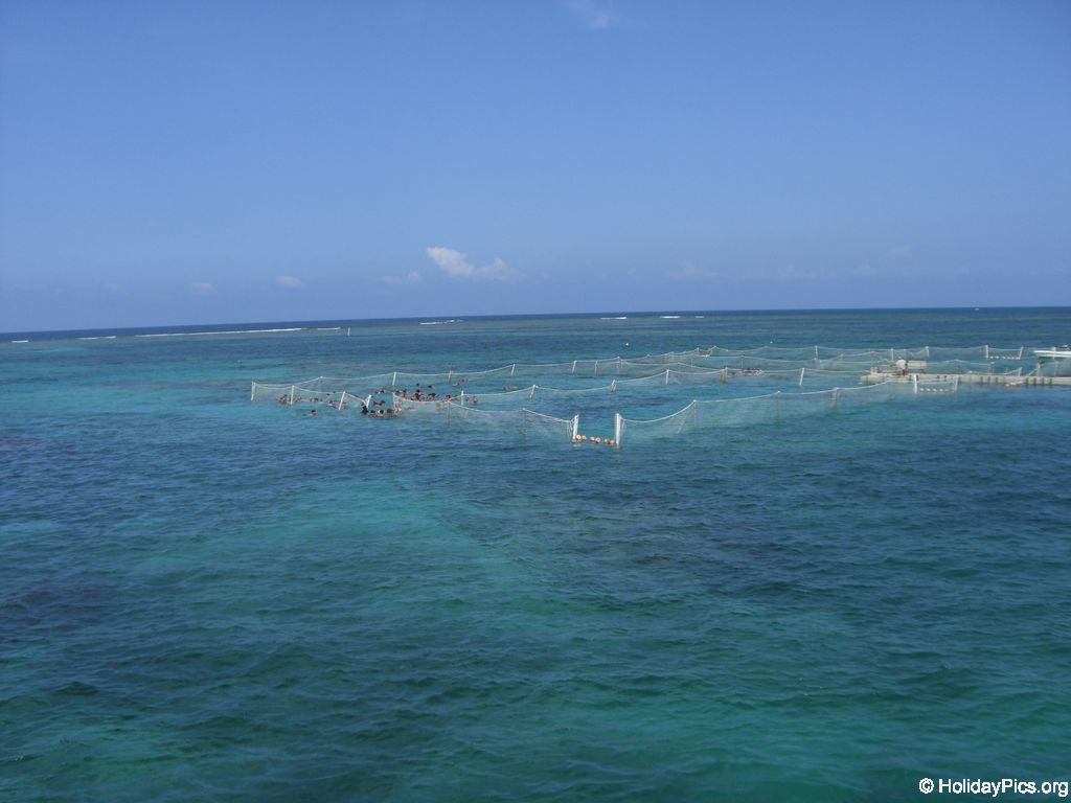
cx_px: 536
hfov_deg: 49.0
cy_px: 402
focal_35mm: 38
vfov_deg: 37.7
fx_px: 1176
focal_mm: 6.2
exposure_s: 1/200
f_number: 8
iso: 64
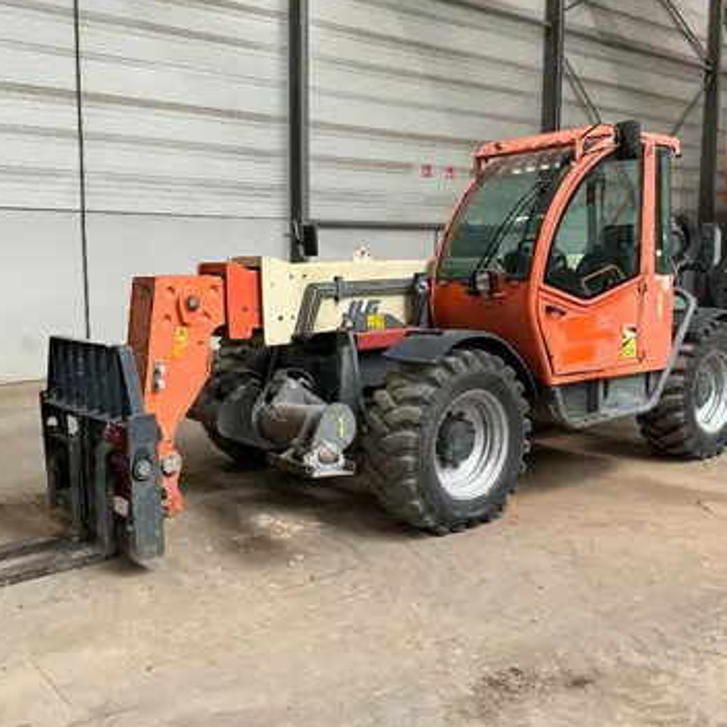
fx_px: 832
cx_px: 320
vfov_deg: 47.2
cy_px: 364
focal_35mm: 35
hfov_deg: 47.1
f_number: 1.8
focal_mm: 3
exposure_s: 1/70
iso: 64
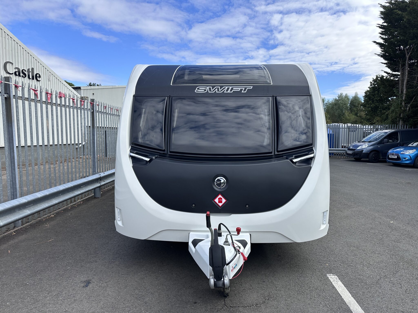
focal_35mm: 24
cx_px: 209
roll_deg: +0.3
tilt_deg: -3.4
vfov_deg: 56.8
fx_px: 290
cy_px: 156
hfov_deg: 71.6
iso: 80
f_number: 1.78
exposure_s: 1/2660
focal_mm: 6.86
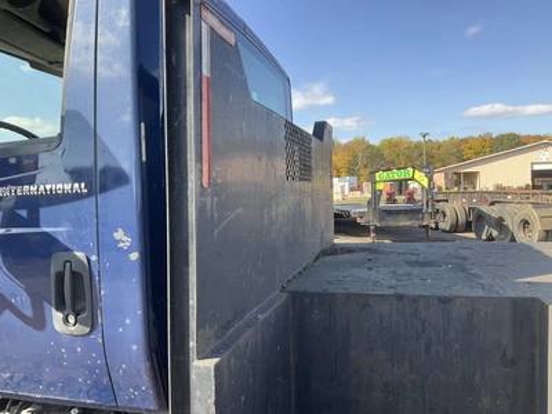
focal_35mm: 29
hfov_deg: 61.7
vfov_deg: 48.2
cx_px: 276
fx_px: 462
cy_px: 207
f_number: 1.8
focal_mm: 3
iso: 25
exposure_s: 1/325
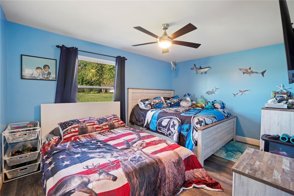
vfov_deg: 77.3
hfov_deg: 100.4
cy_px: 98
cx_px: 147
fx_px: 122
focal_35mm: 15
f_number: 8
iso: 100
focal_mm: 10
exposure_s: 3.2
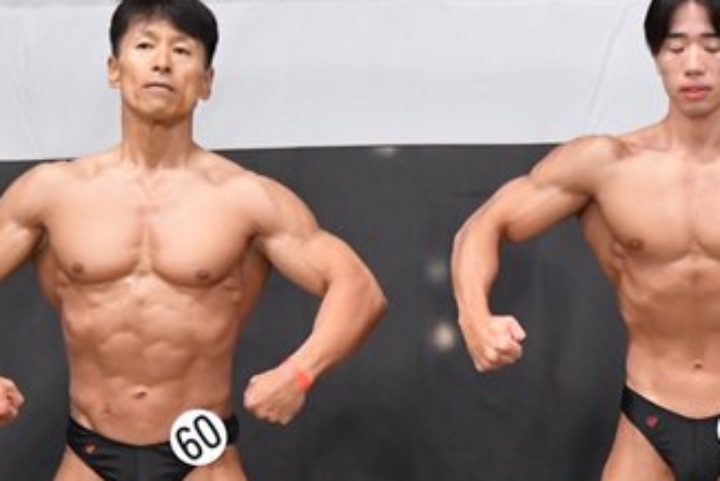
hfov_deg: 4.0
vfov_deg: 2.7
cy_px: 441
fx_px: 10344
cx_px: 677
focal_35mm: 517
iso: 6400
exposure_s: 1/400
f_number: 5.6
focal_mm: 145
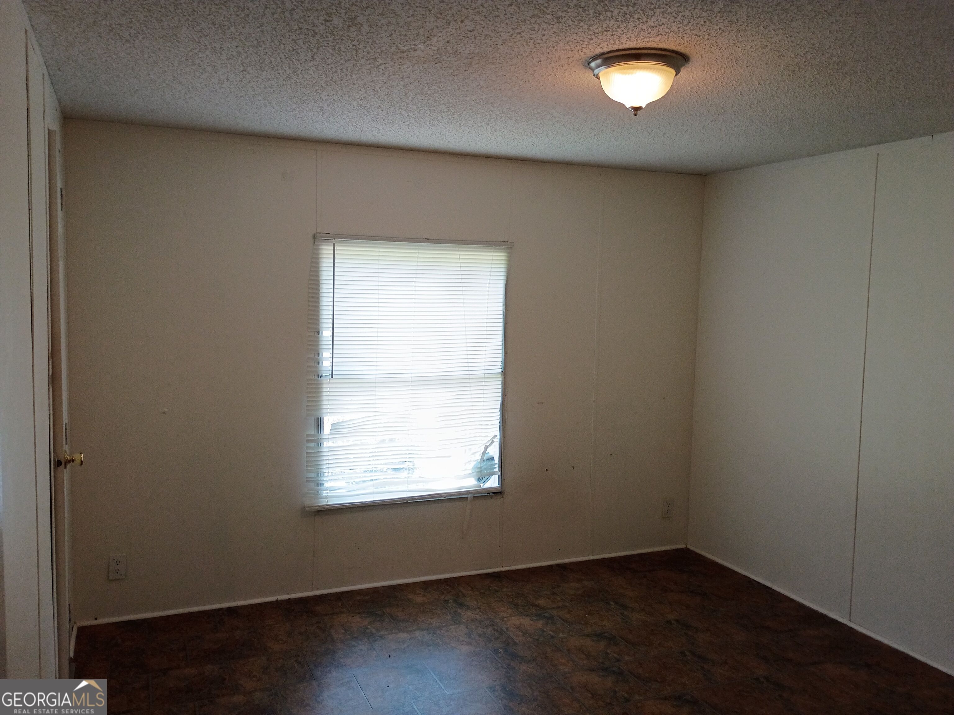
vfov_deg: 48.2
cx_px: 477
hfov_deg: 61.7
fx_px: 799
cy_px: 358
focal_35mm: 29
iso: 159
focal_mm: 4.27
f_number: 1.8
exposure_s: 1/60
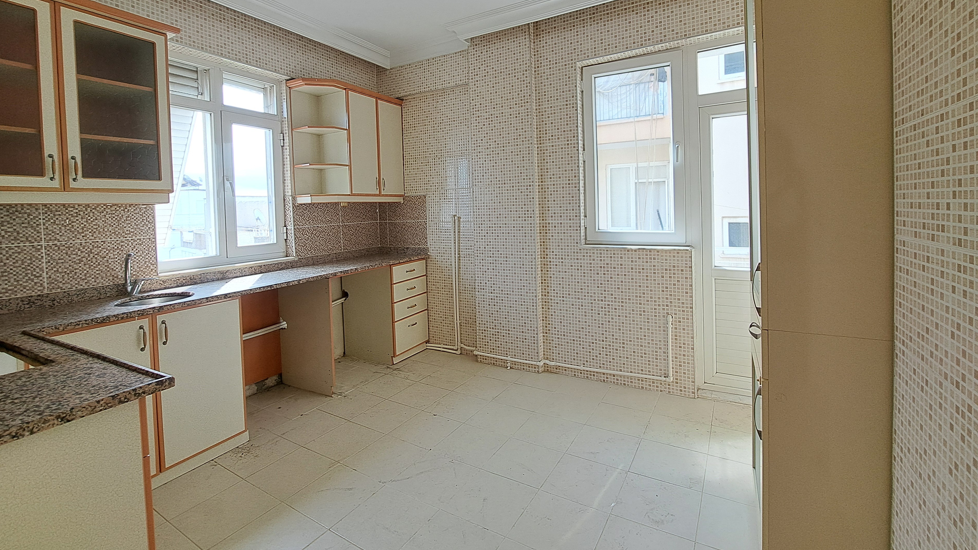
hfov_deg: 103.0
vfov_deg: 69.9
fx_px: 389
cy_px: 226
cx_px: 495
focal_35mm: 15
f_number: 2.2
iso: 50
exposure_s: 1/125
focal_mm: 1.74
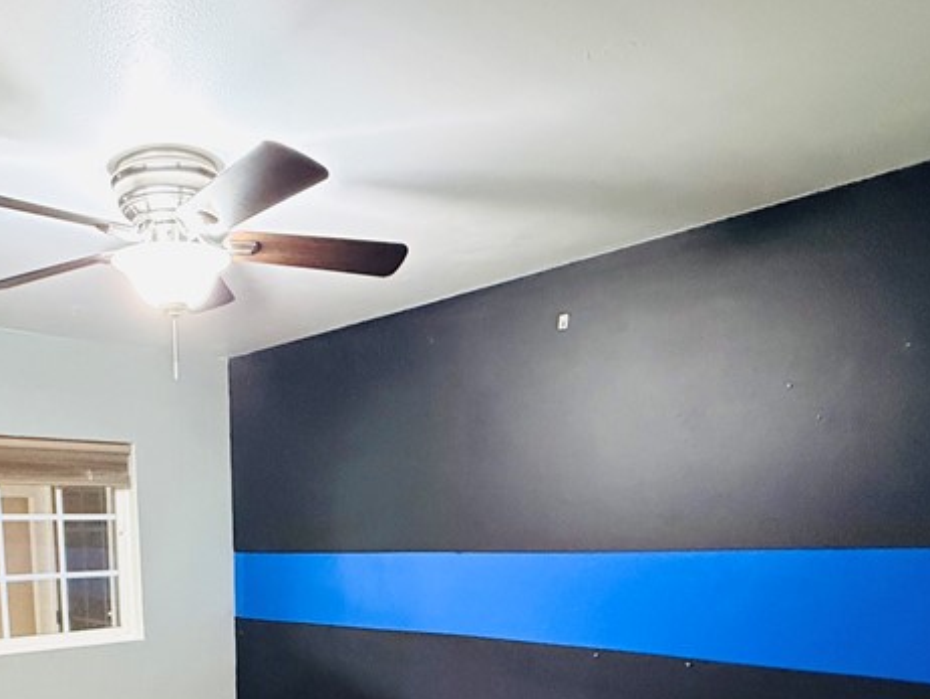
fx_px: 833
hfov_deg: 56.2
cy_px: 675
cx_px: 266
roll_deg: +1.4
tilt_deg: -10.5
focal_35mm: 31
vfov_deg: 40.6
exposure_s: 1/60
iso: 1000
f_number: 2.2
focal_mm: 2.22
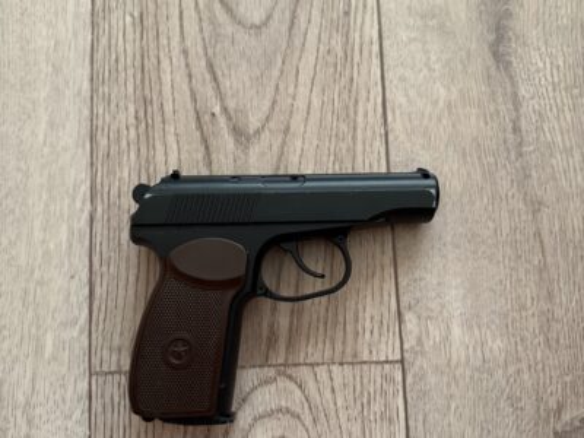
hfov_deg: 71.6
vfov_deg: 56.8
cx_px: 292
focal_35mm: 24
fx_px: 405
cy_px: 219
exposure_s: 1/60
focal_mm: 6.76
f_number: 1.78
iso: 800
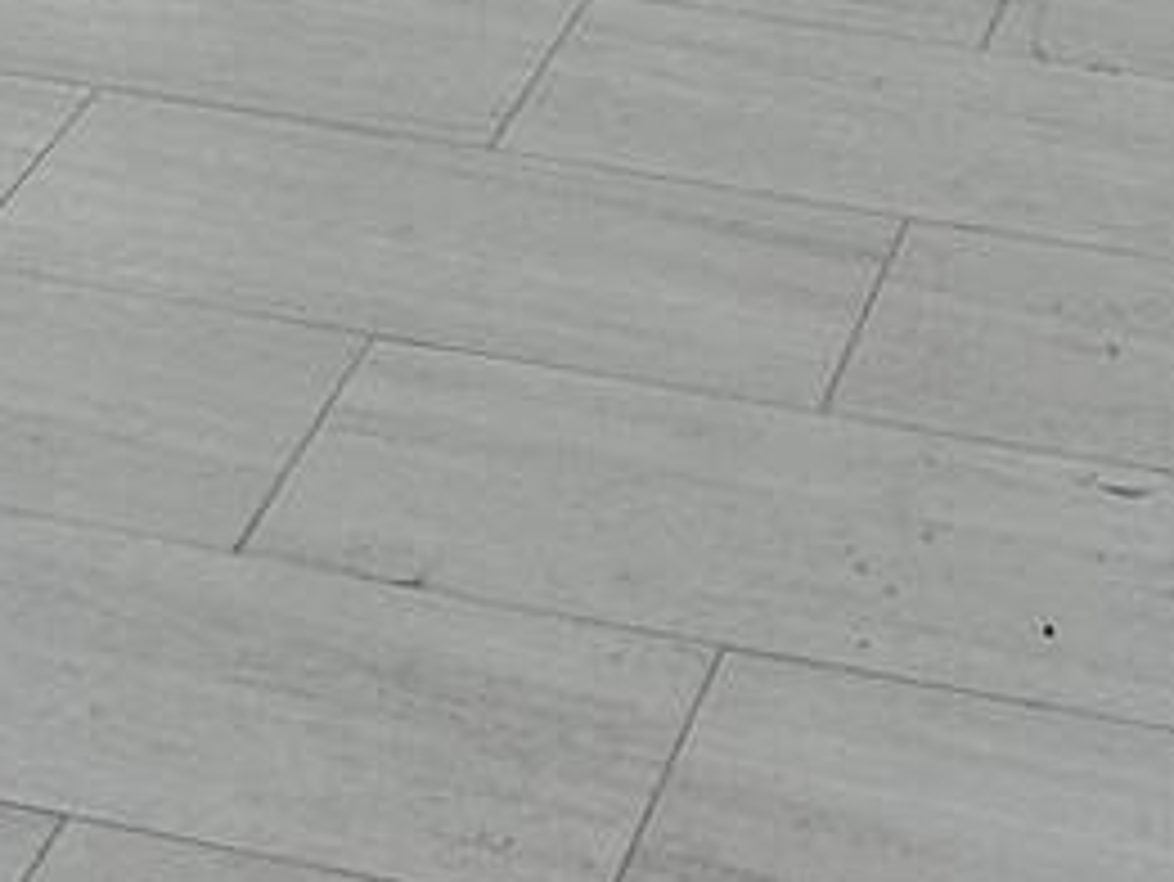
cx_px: 90
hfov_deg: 13.3
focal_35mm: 147
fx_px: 4988
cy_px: -1148
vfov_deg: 9.2
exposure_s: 1/120
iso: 80
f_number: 1.78
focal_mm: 6.86
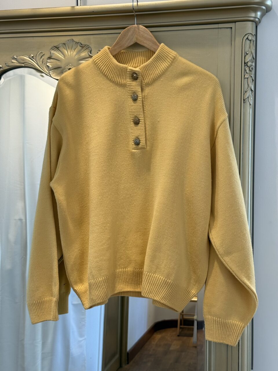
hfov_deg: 30.3
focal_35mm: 48
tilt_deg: -3.5
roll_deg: +0.7
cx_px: 139
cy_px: 186
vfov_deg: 39.7
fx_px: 514
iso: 50
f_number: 1.78
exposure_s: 1/220
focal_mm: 6.76
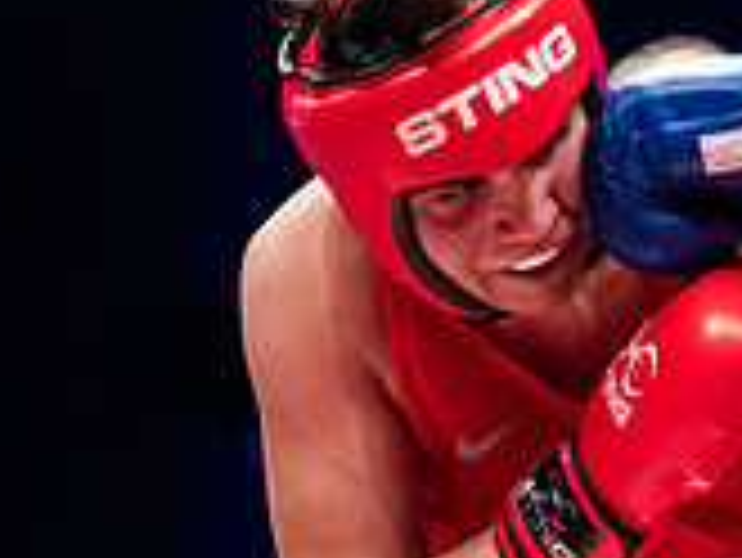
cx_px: 1535
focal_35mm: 241
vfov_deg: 6.2
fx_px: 5170
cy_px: 196
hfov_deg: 7.8
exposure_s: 1/1000
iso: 4000
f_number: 2.8
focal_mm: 59
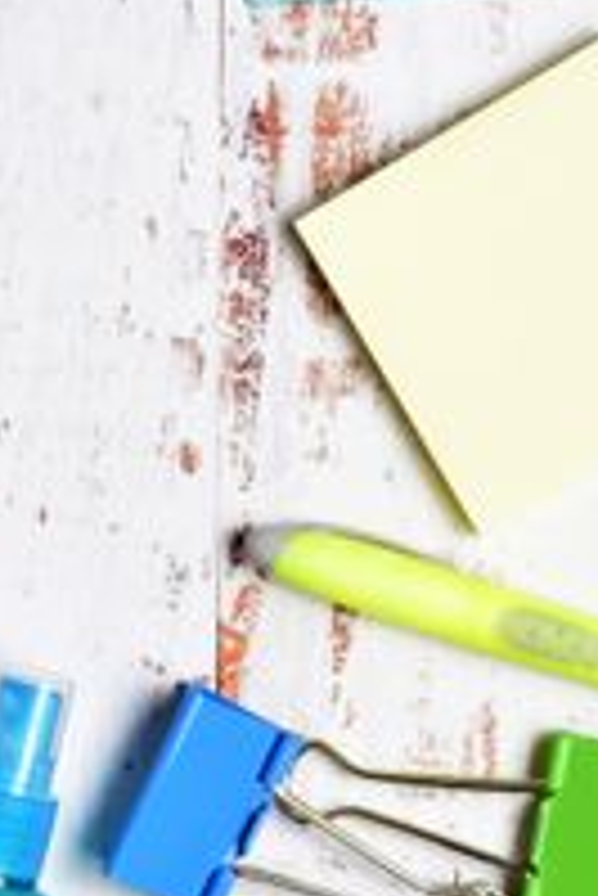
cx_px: -110
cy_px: 50
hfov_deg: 7.1
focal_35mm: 193
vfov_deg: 10.6
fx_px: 4800
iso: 200
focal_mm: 50
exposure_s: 1/4
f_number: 14
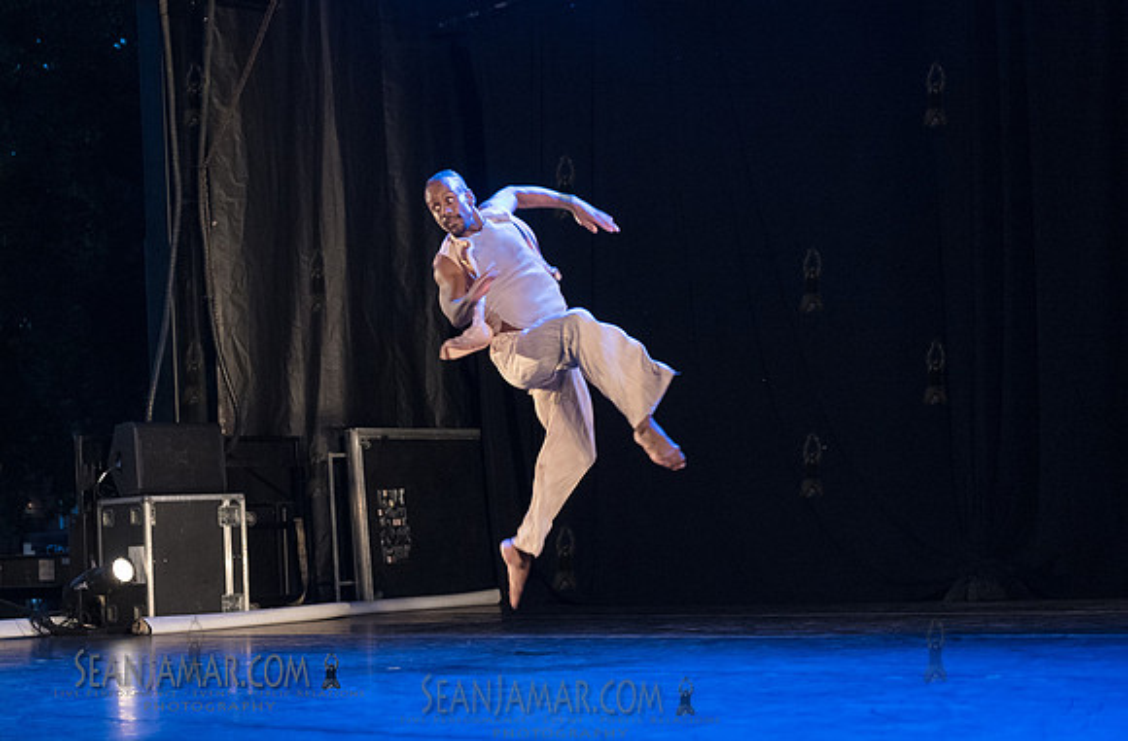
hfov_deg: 31.3
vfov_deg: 20.9
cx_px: 470
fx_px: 2011
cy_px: 394
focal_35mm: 64
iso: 5000
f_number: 2.8
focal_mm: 55
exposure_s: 1/250
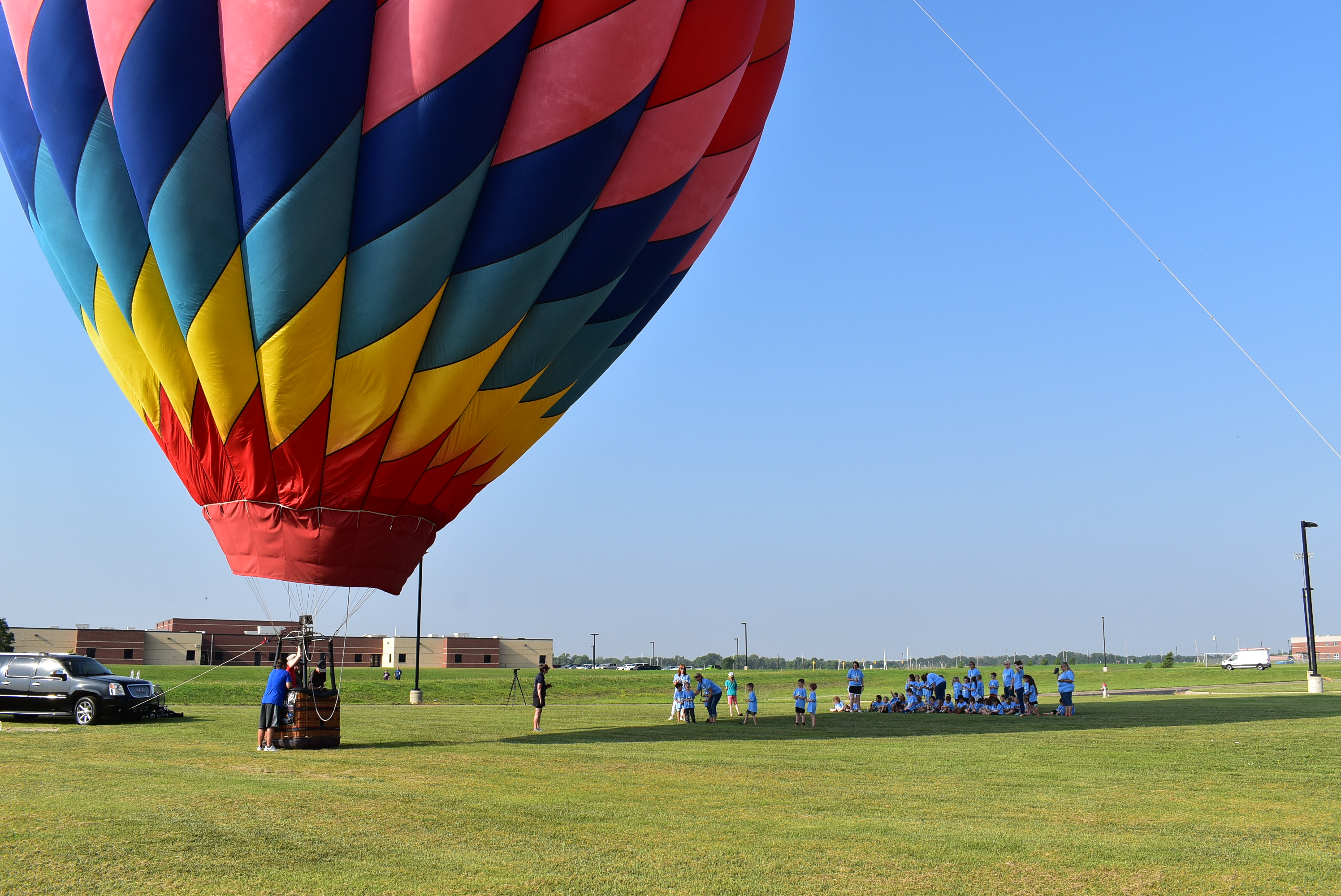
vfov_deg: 43.7
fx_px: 1118
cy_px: 448
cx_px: 670
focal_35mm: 30
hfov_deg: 61.9
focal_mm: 20
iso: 400
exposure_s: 1/500
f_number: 11
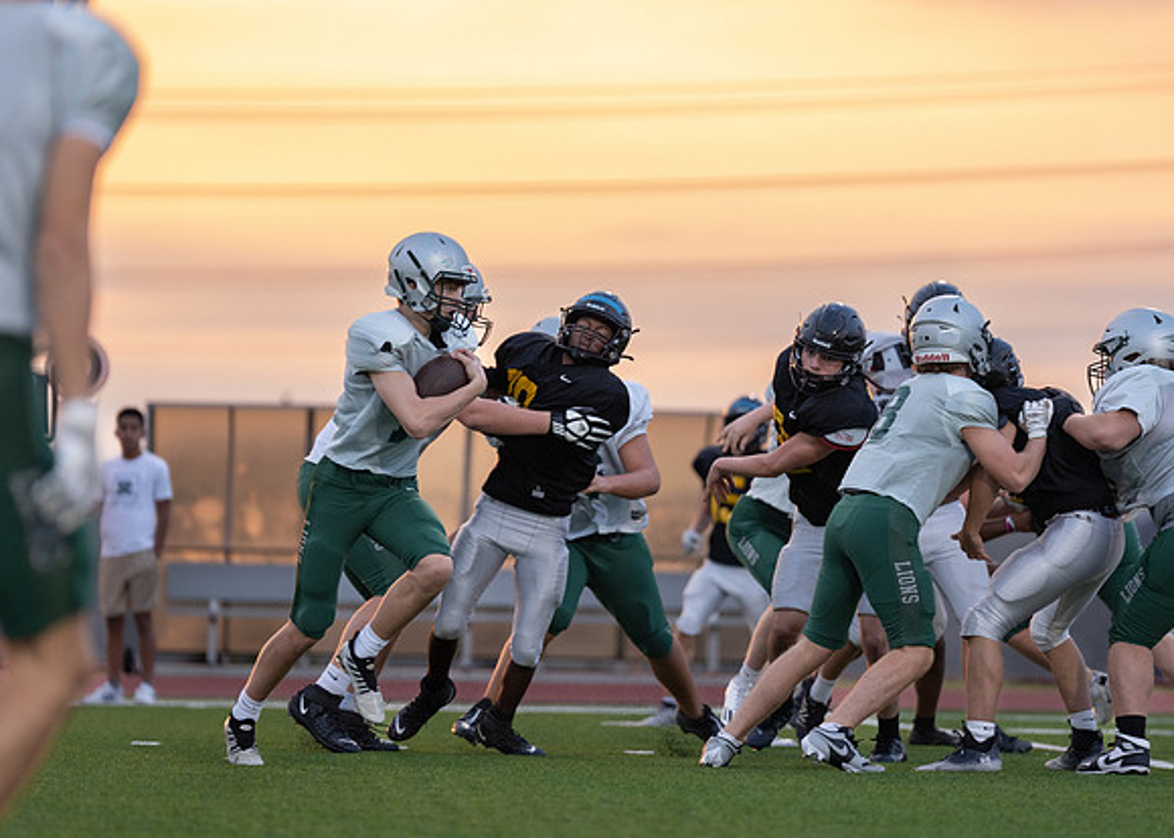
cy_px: 400
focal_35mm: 250
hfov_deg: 8.1
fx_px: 8329
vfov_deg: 5.8
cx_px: 535
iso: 1250
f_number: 2.8
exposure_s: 1/1250
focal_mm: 200
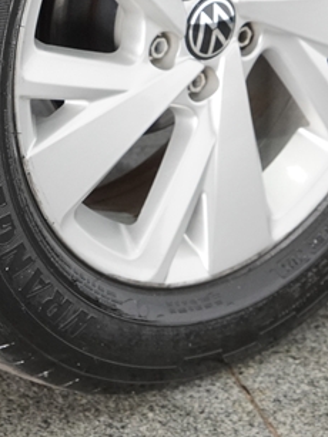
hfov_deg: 7.0
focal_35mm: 212
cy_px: 1
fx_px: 2680
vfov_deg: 9.3
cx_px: 141
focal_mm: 44
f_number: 4
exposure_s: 1/160
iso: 1250
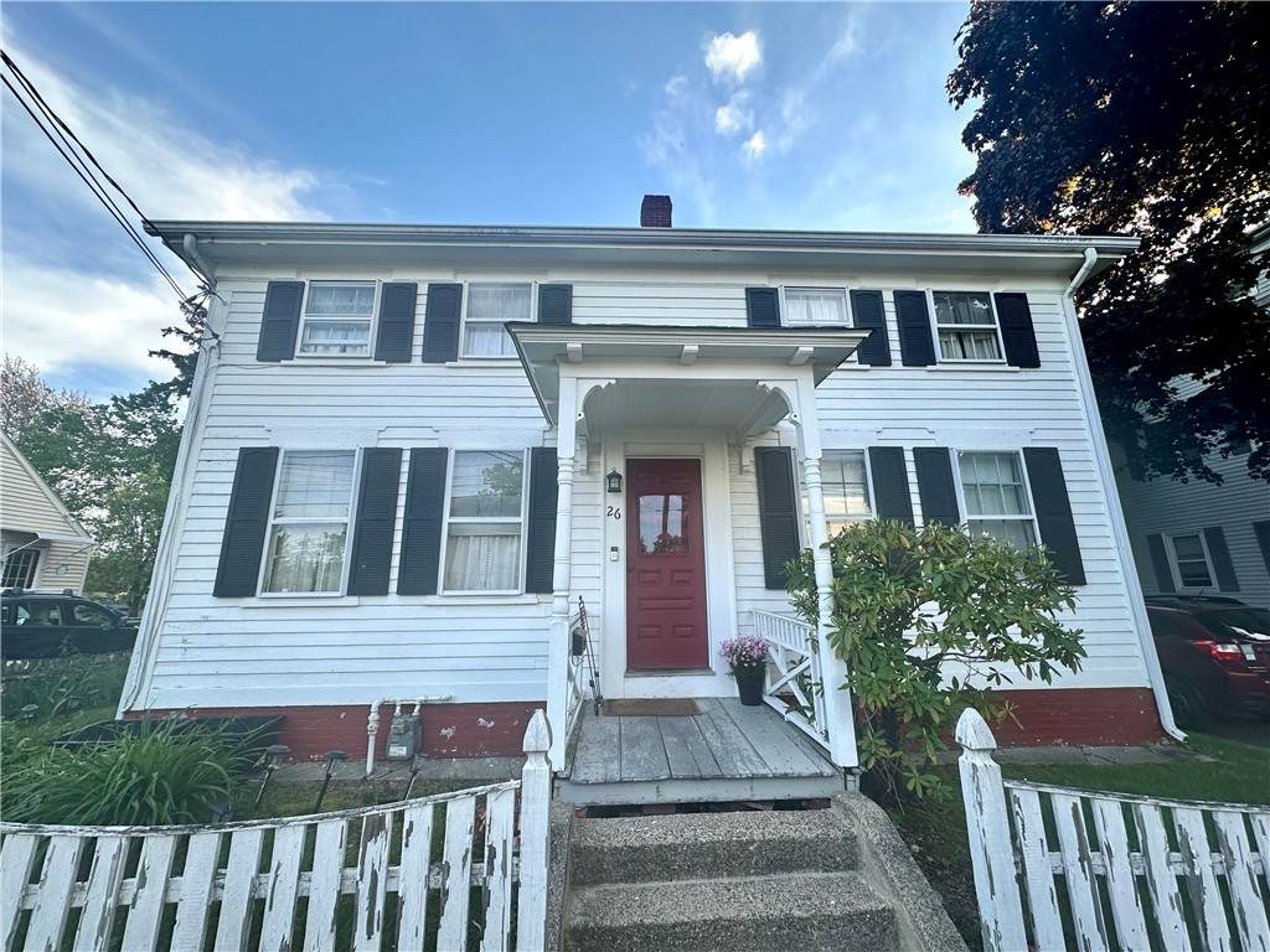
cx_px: 635
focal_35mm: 14
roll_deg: +0.1
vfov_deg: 85.7
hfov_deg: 102.1
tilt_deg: +14.0
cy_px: 476
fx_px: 514
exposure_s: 1/324
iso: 40
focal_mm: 2.22
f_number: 2.2
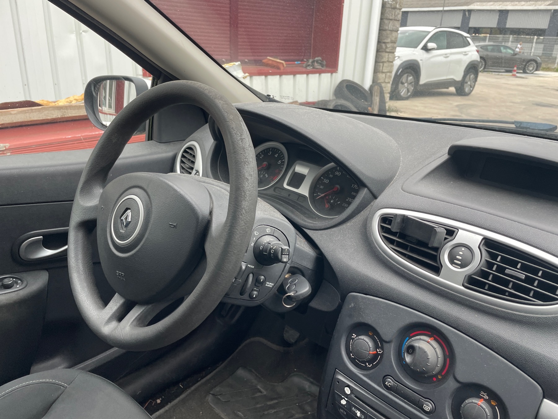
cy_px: 210
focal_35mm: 26
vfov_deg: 53.1
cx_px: 279
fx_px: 419
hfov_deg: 67.3
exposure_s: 1/121
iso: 64
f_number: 1.6
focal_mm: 4.2
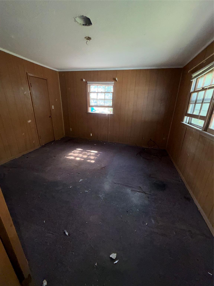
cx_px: 107
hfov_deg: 85.7
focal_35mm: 14
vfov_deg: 102.1
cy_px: 143
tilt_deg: -19.4
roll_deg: -2.1
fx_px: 115
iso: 80
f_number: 2.2
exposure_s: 1/60
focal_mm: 2.22
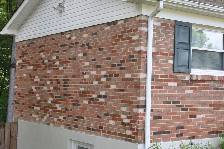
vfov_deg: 20.9
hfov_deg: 29.7
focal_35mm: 65
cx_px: 200
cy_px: 62
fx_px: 404
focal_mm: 18
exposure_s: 1/200
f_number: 7.1
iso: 400
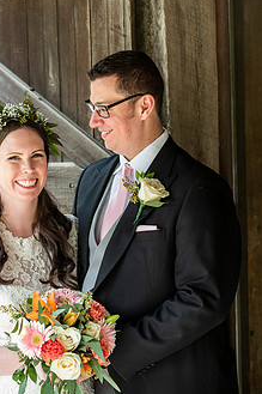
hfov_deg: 10.2
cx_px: 84
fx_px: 1464
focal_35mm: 134
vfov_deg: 15.3
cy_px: 178
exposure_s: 1/400
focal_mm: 98
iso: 640
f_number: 2.8
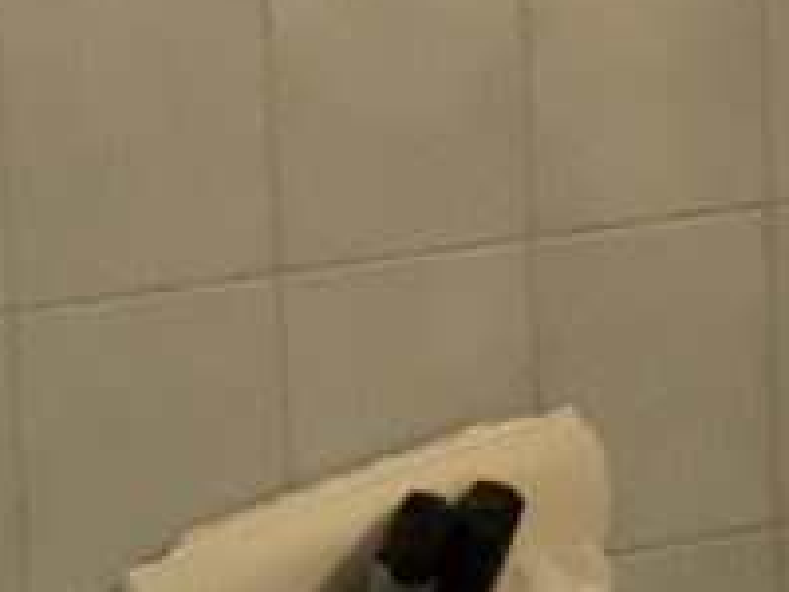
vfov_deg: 7.5
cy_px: -99
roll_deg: +0.3
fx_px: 4467
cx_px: 1251
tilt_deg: -10.3
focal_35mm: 196
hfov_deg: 9.7
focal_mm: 3.99
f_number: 1.8
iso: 100
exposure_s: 1/17
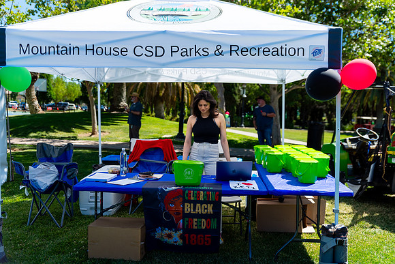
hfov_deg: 53.1
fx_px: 395
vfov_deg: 36.9
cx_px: 198
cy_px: 132
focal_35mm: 36
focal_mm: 36
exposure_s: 1/4000
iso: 160
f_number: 2.8
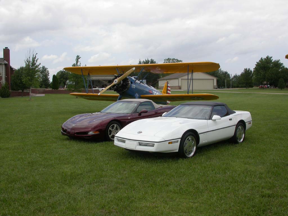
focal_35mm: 38
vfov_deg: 37.7
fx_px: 316
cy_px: 108
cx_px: 144
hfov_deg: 49.0
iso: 100
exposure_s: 1/281
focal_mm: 7.85
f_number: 7.5
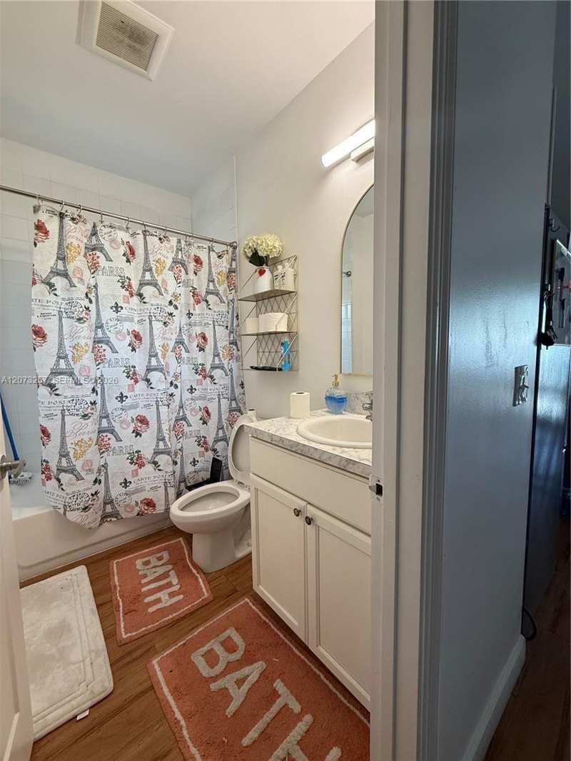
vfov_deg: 102.1
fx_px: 308
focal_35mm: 14
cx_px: 286
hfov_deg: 85.7
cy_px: 380
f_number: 2.2
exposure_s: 1/99
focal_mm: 2.22
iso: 125
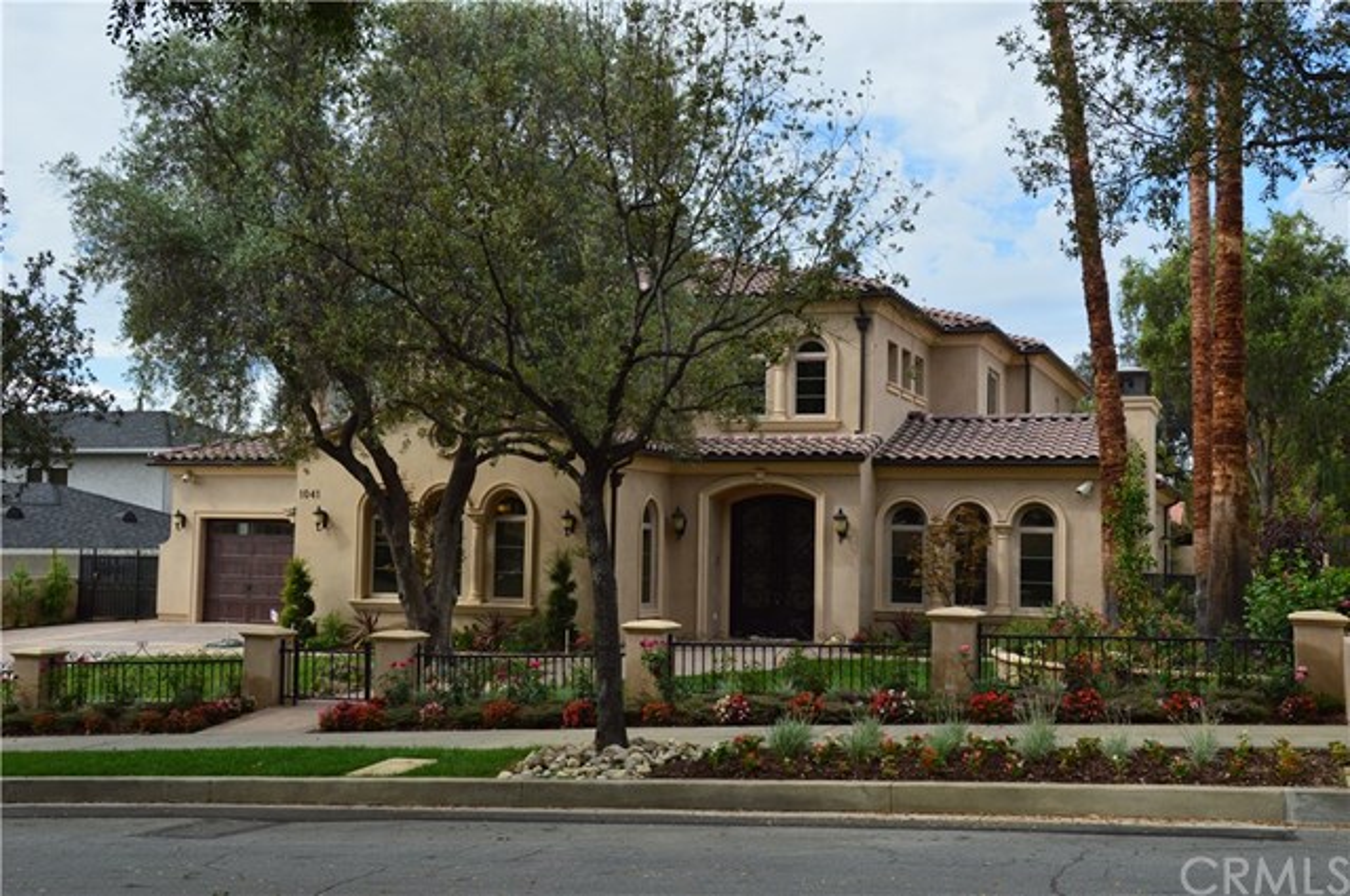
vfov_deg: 34.1
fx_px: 1461
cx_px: 675
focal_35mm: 39
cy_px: 448
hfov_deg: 49.6
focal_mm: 26
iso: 400
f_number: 11
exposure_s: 1/400
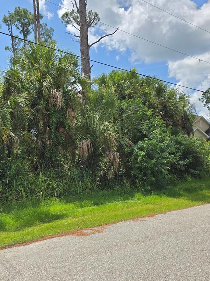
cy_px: 140
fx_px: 251
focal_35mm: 31
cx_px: 58
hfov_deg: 44.3
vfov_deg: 58.4
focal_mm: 6.3
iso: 12
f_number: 1.7
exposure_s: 1/730
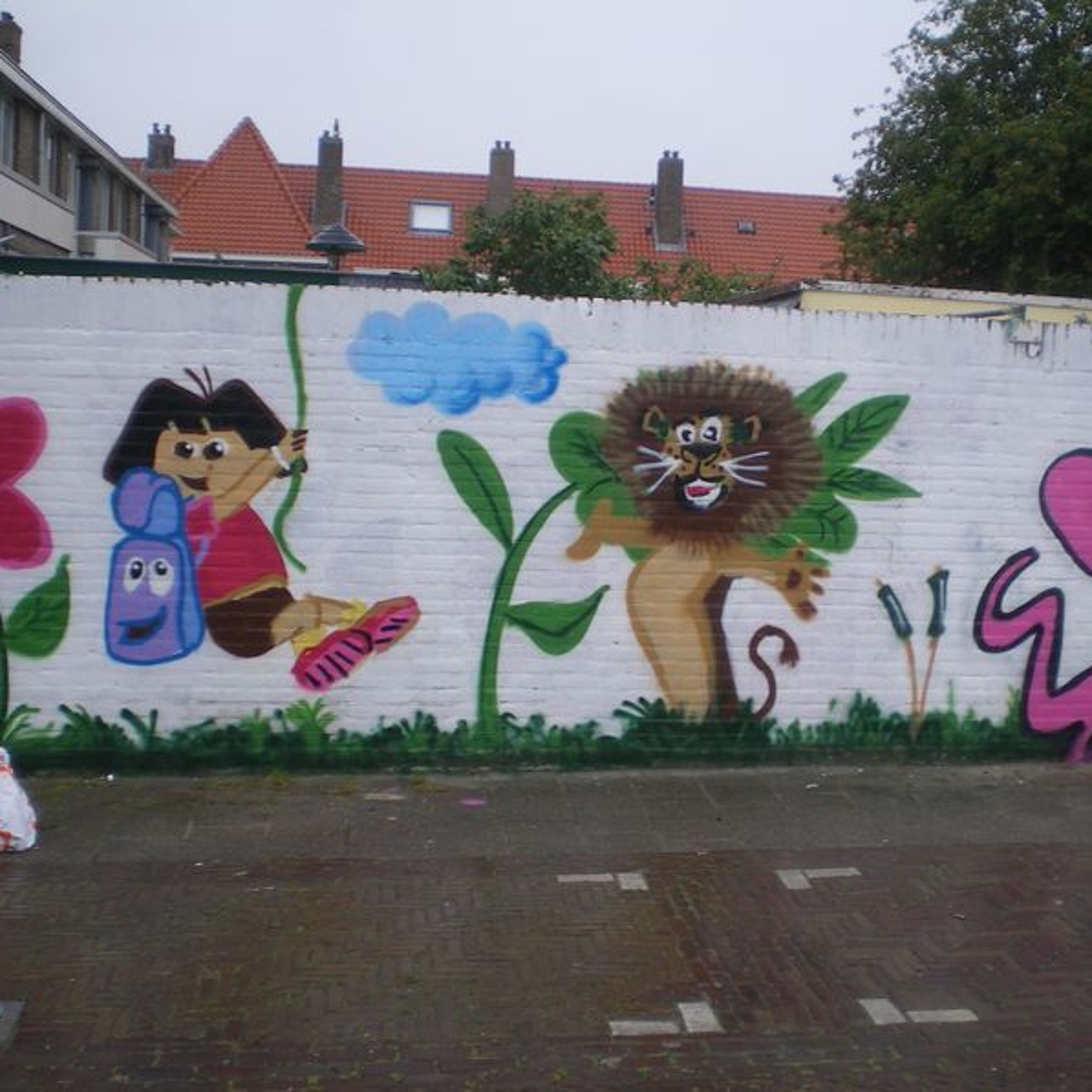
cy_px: 547
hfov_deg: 37.2
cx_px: 715
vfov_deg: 37.6
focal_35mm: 45
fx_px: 1606
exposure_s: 1/60
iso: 64
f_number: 3.1
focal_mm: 6.3
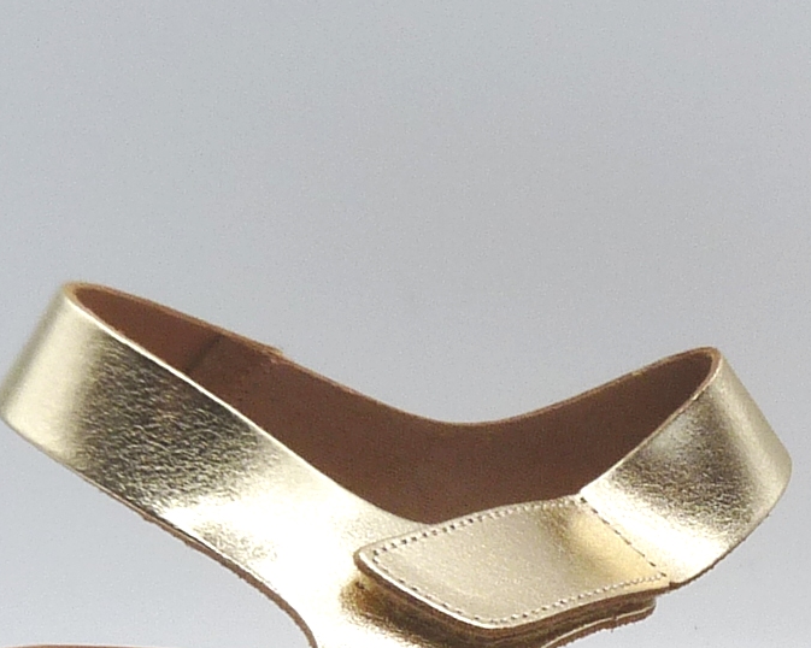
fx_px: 2951
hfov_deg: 15.4
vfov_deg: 12.4
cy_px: 612
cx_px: 751
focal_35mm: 123
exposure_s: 1/200
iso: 100
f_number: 5
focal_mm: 5.4
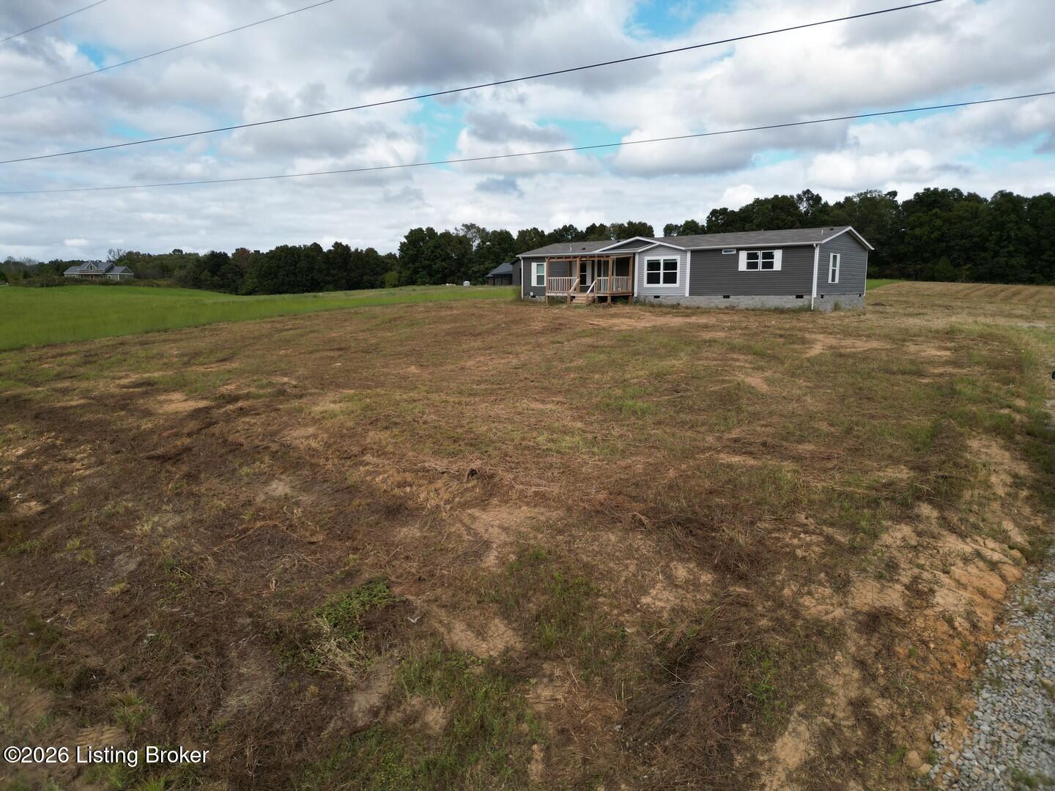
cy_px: 396
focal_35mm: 24
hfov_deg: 71.6
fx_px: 731
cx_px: 528
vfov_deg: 56.8
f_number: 1.7
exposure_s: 1/2500
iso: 150
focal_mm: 6.72
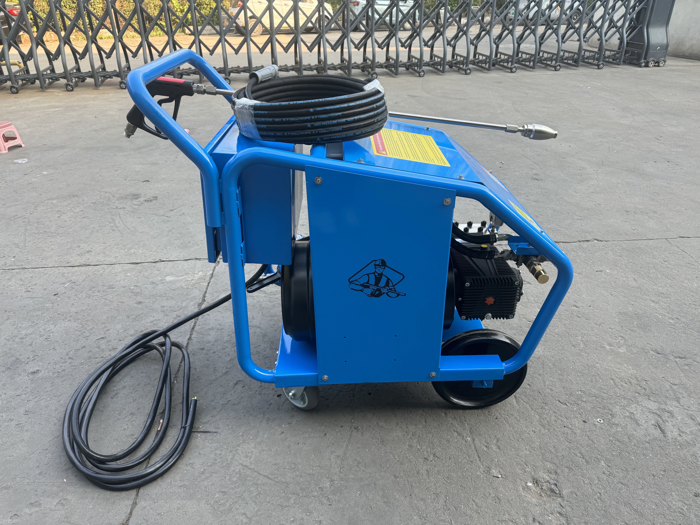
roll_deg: +1.1
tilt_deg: -29.7
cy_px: 262
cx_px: 350
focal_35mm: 24
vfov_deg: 56.8
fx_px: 485
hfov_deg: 71.6
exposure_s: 1/409
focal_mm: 6.86
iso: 80
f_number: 1.78
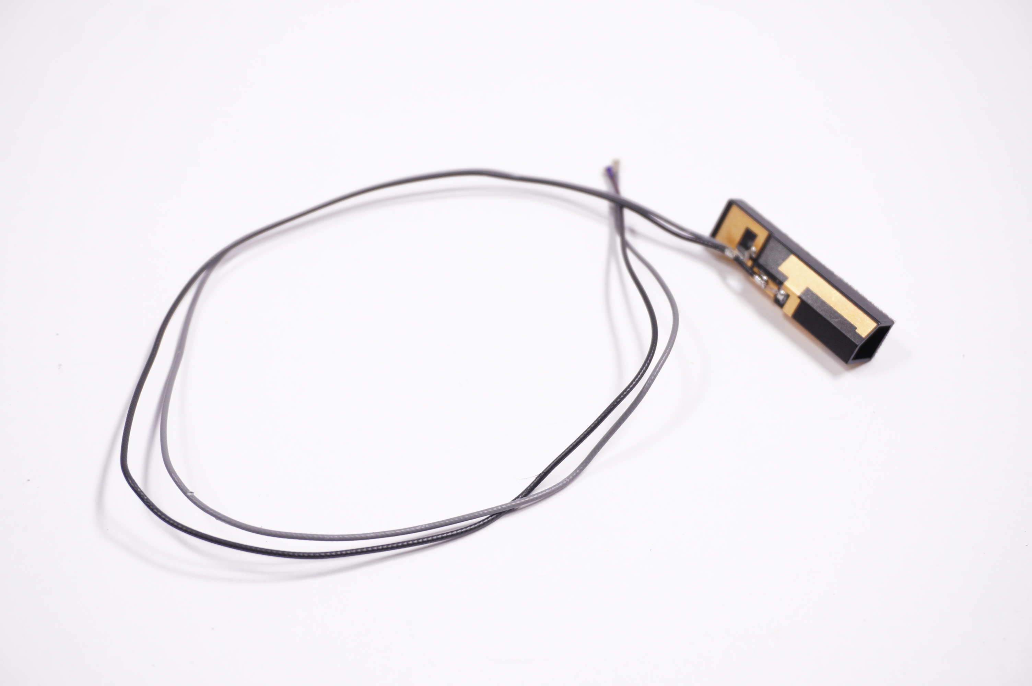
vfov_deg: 26.4
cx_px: 516
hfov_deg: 38.9
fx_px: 1461
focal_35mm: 51
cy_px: 343
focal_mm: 34
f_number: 5.6
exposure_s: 1/250
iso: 640
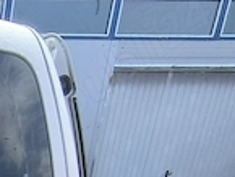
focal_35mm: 66
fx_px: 448
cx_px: -182
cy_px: 307
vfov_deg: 18.2
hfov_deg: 20.8
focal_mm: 1.65
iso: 50
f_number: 2.2
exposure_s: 1/1414
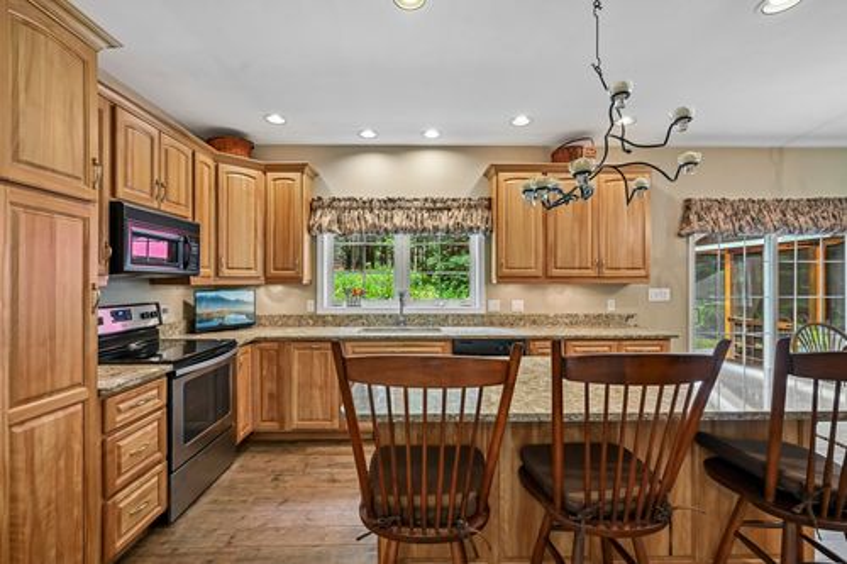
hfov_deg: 96.8
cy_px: 282
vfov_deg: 73.7
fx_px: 376
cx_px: 424
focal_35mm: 16
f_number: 8
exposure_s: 1/5
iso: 400
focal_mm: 16
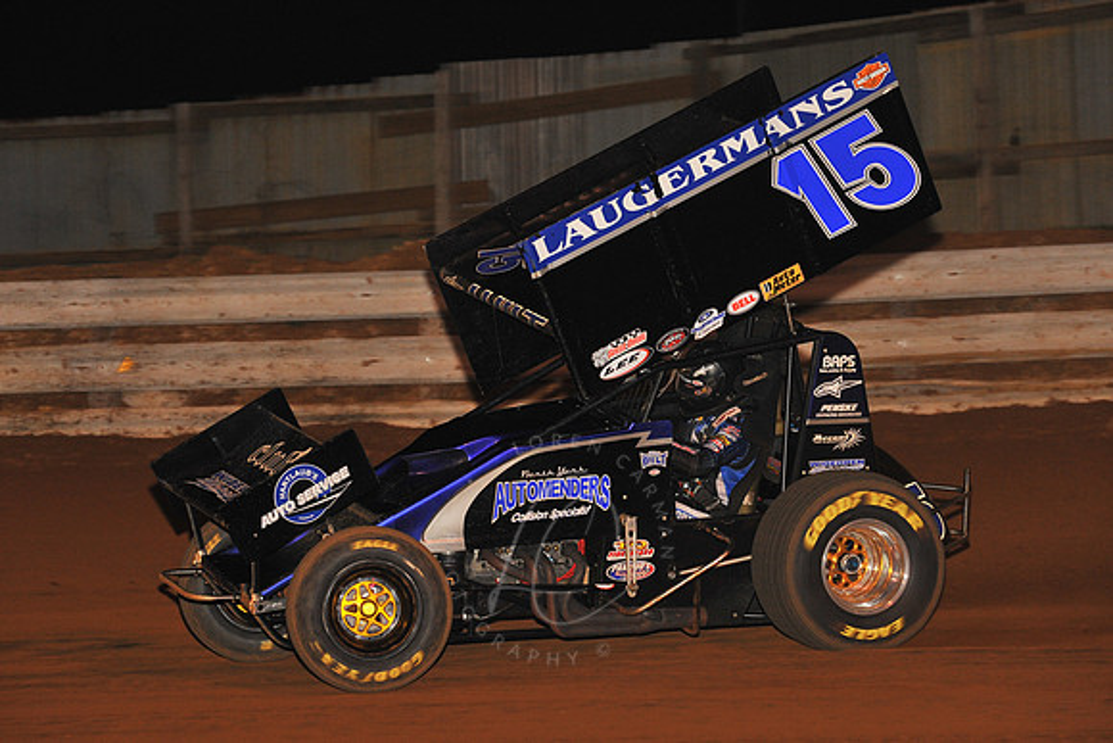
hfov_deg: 13.2
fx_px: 4793
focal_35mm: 155
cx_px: 556
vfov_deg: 8.9
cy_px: 372
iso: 1000
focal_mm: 155
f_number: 6.3
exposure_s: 1/320
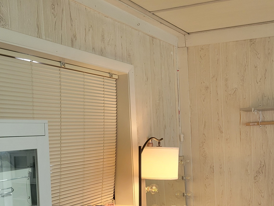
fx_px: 364
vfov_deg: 31.1
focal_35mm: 46
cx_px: 146
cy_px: 149
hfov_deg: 41.2
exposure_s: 1/120
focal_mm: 5.4
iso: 320
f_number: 1.8
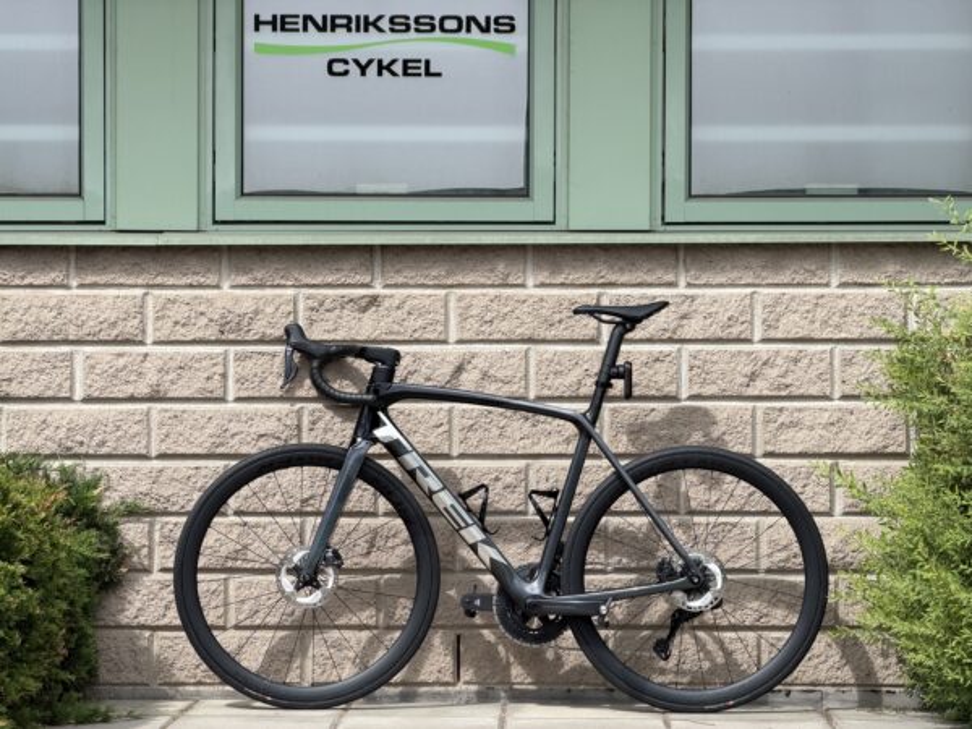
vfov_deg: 14.8
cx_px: 486
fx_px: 2808
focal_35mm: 100
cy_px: 364
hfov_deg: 19.6
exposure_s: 1/569
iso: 50
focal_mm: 16.89
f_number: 2.8
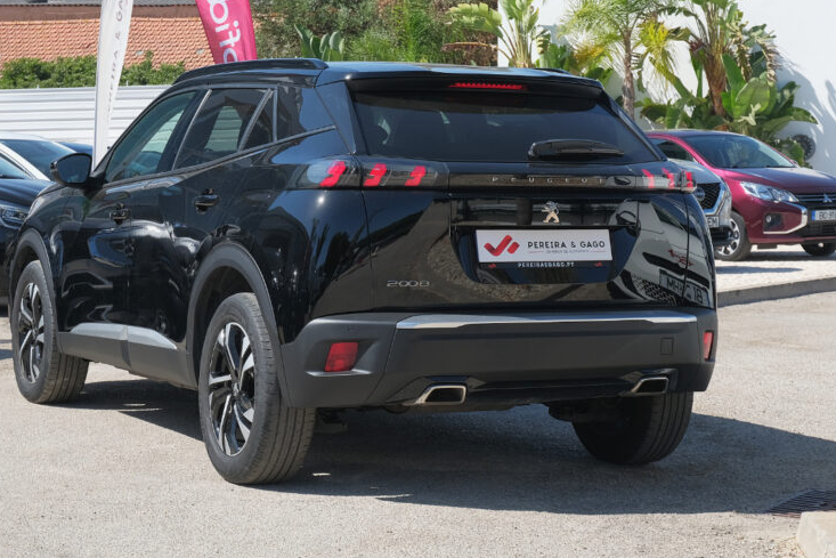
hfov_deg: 23.1
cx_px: 396
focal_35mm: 88
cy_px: 231
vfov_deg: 15.5
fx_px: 2044
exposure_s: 1/200
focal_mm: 42
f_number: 9
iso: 160
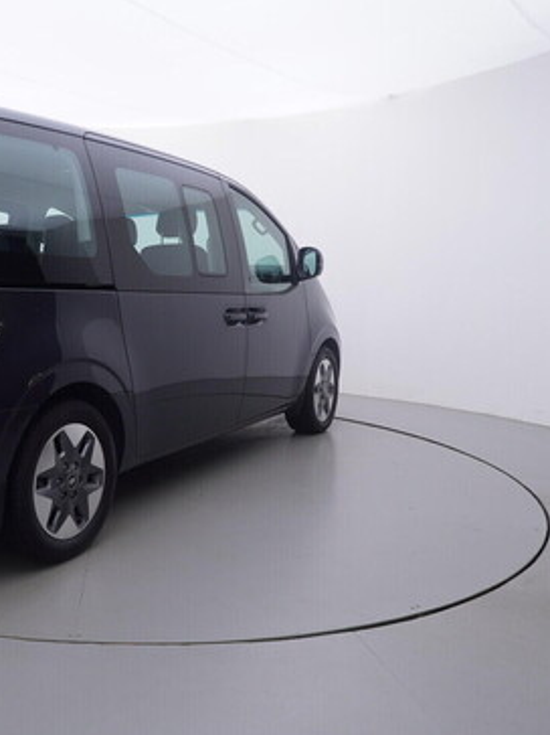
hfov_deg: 40.1
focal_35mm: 33
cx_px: 58
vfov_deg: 55.8
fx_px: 694
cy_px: 365
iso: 200
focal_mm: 15
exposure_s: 1/80
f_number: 5
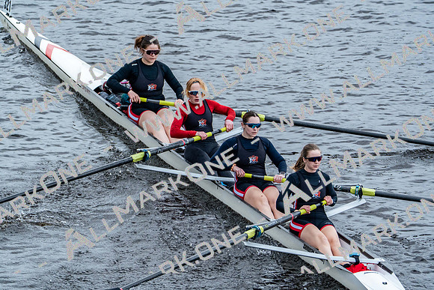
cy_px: 145
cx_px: 217
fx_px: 5221
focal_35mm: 433
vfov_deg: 3.2
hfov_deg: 4.8
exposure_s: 1/1000
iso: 2500
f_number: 6.3
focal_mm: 433
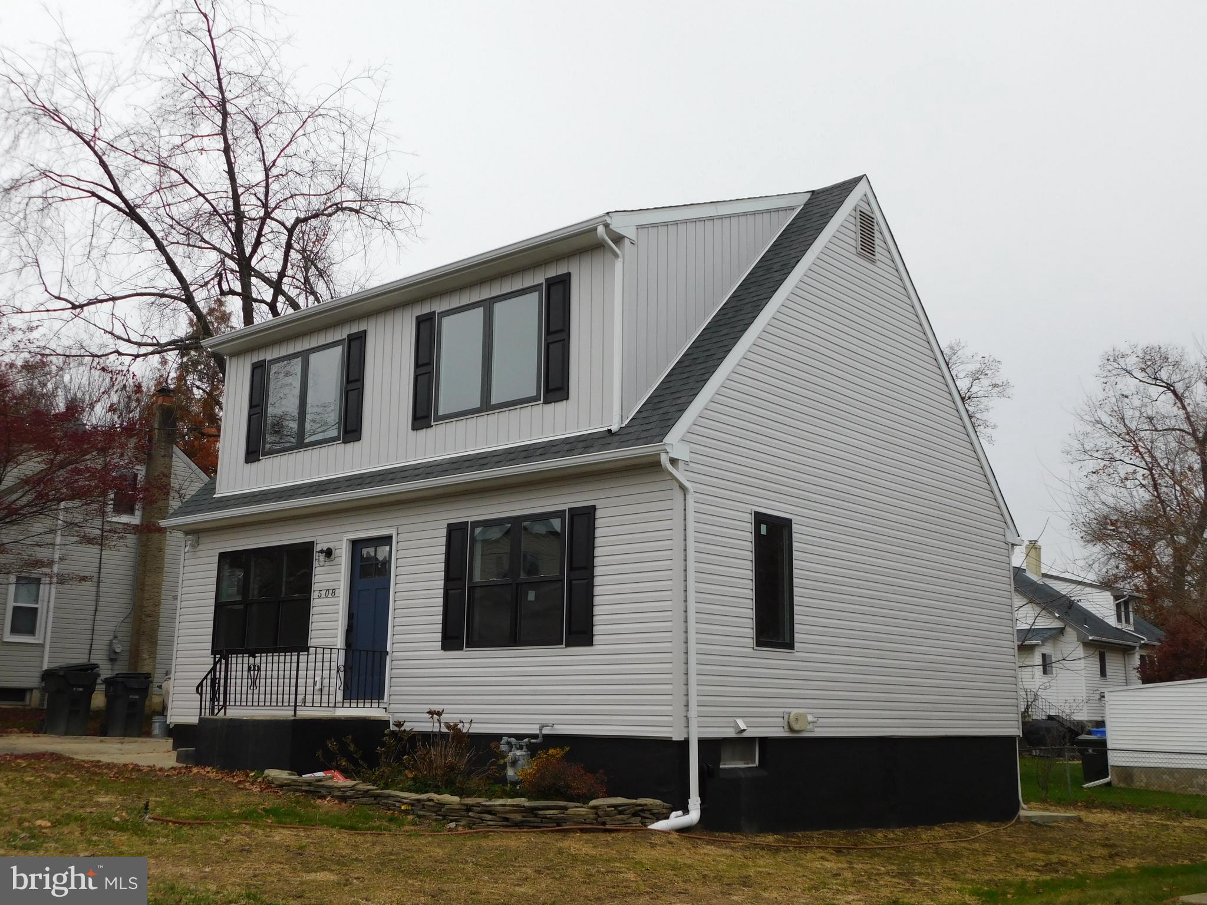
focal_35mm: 36
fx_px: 1255
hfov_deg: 51.4
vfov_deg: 39.7
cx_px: 604
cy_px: 452
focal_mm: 6.3
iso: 125
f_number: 3.5
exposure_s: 1/500
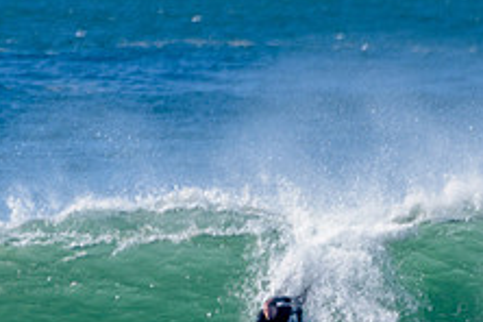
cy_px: 355
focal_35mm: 1609
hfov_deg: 1.3
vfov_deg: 0.9
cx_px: 252
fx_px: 21586
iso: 200
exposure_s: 1/2000
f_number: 5.6
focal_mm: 500
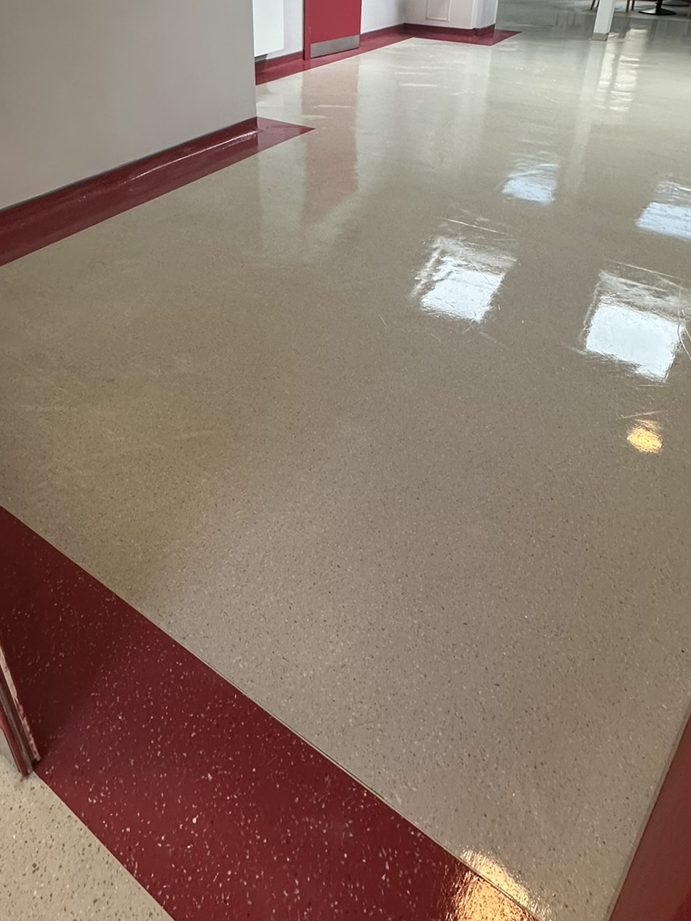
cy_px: 250
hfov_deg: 54.7
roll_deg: -0.7
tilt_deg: -26.4
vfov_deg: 65.8
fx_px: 666
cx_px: 304
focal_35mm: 25
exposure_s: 1/100
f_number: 2.2
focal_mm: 2.22
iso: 200
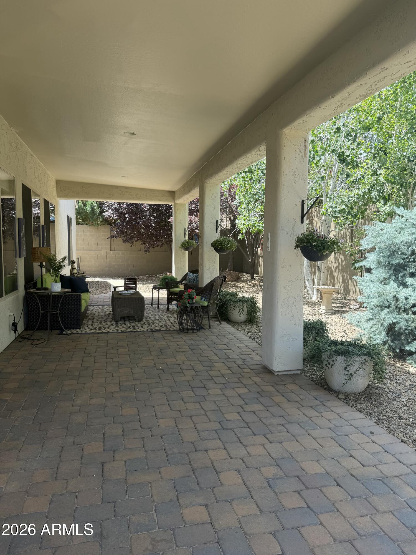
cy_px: 278
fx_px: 385
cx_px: 208
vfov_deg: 71.6
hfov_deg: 56.8
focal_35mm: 24
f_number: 1.78
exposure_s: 1/443
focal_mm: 6.76
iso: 80
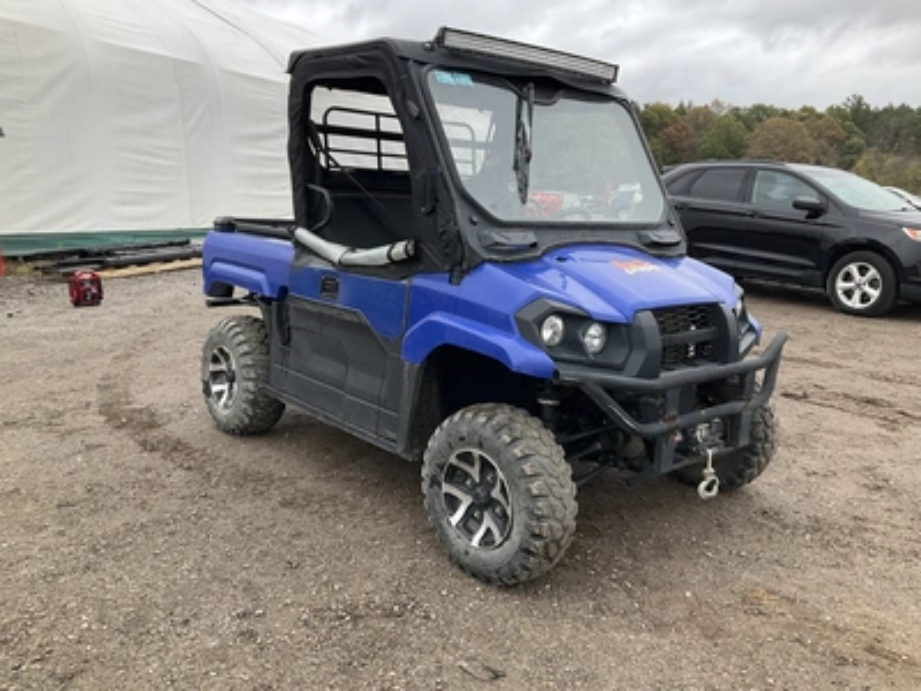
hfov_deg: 61.7
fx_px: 772
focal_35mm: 29
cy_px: 346
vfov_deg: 48.2
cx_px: 460
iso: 25
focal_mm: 3
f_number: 1.8
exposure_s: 1/189
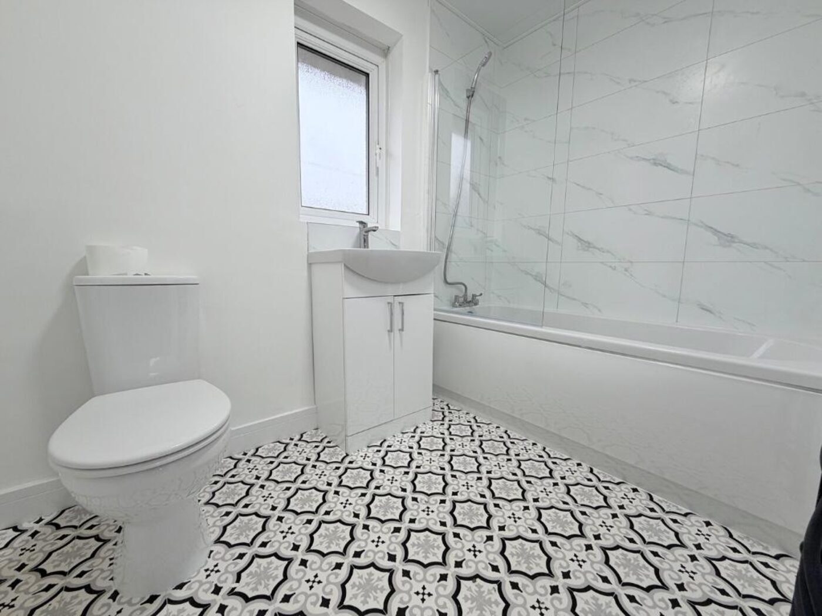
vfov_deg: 85.7
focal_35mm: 14
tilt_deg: -7.4
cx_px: 411
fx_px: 332
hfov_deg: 102.1
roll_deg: -0.6
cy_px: 308
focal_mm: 2.22
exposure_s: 1/100
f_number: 2.2
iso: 160
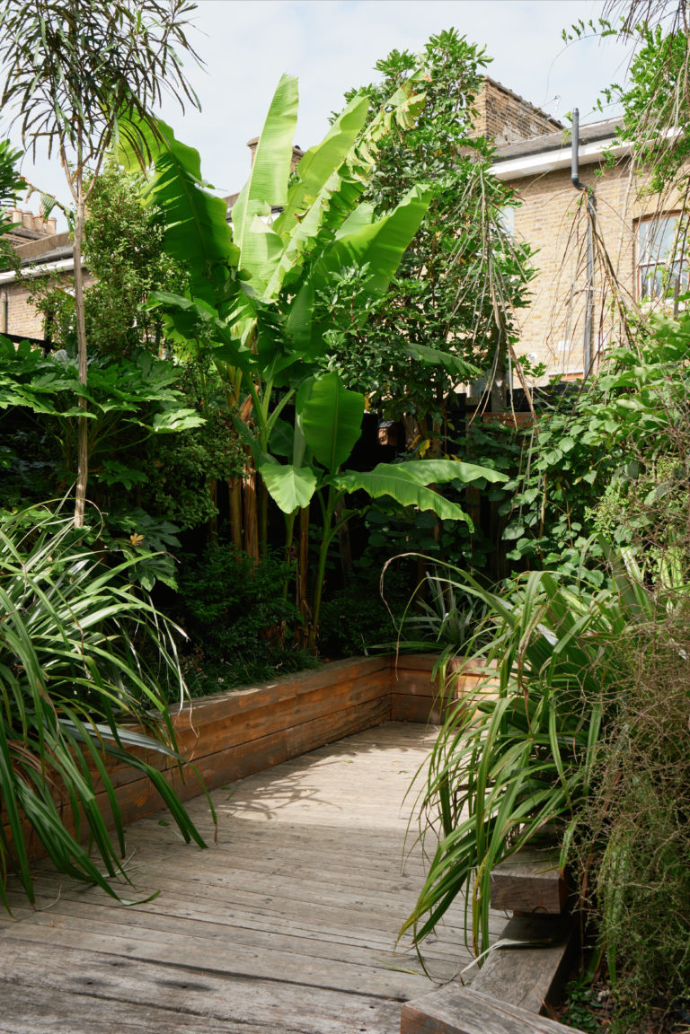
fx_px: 1121
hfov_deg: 34.2
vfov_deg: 49.6
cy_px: 517
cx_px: 345
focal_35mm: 39
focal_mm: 25.7
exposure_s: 1/30
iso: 160
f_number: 8
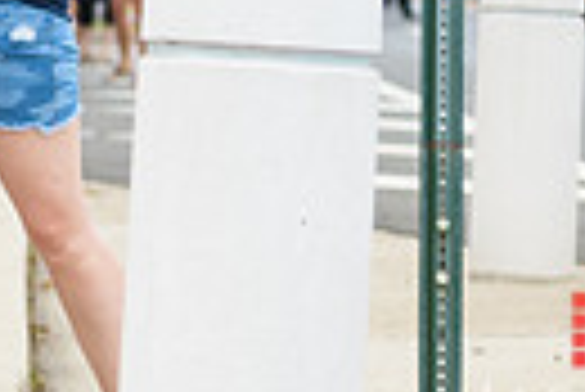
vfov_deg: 4.4
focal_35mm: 313
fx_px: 5092
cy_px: -345
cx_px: -414
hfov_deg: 6.5
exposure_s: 1/200
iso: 200
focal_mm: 70
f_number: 3.2
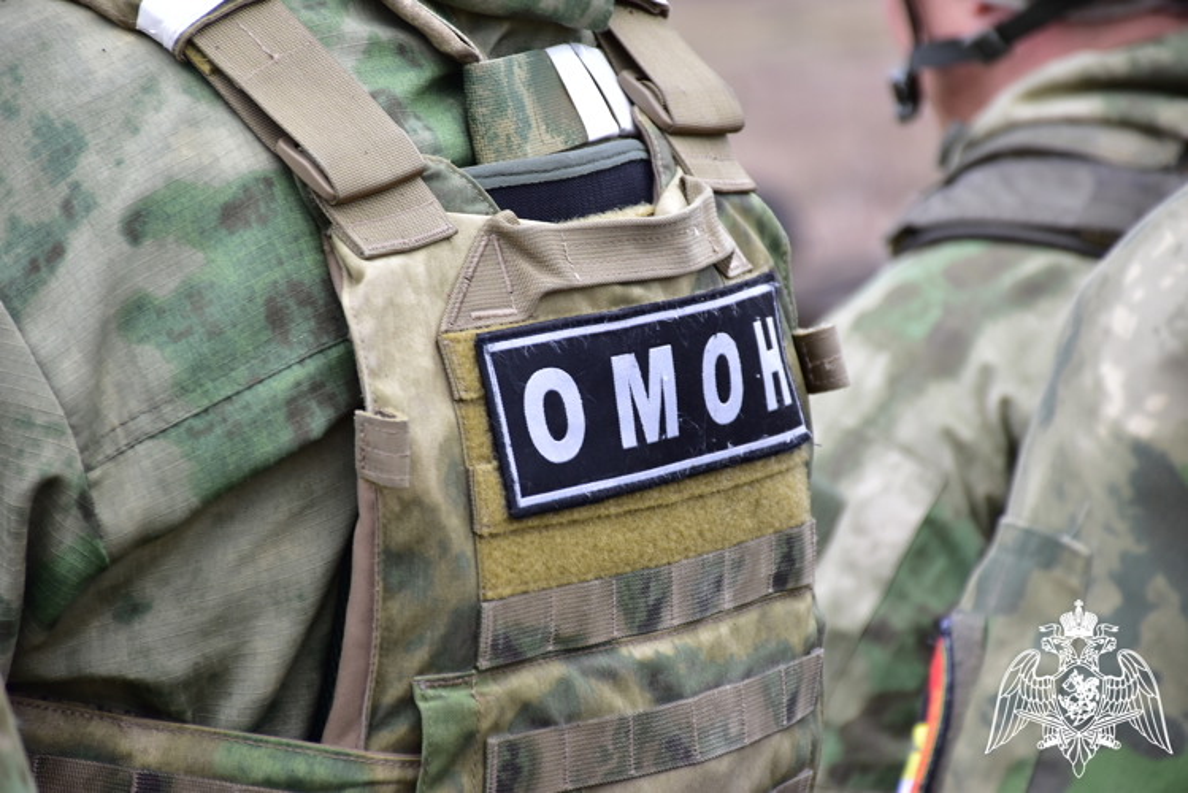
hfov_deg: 9.8
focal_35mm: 210
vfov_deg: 6.5
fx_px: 6932
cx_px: 594
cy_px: 396
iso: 500
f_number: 5.6
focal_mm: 140
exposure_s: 1/200
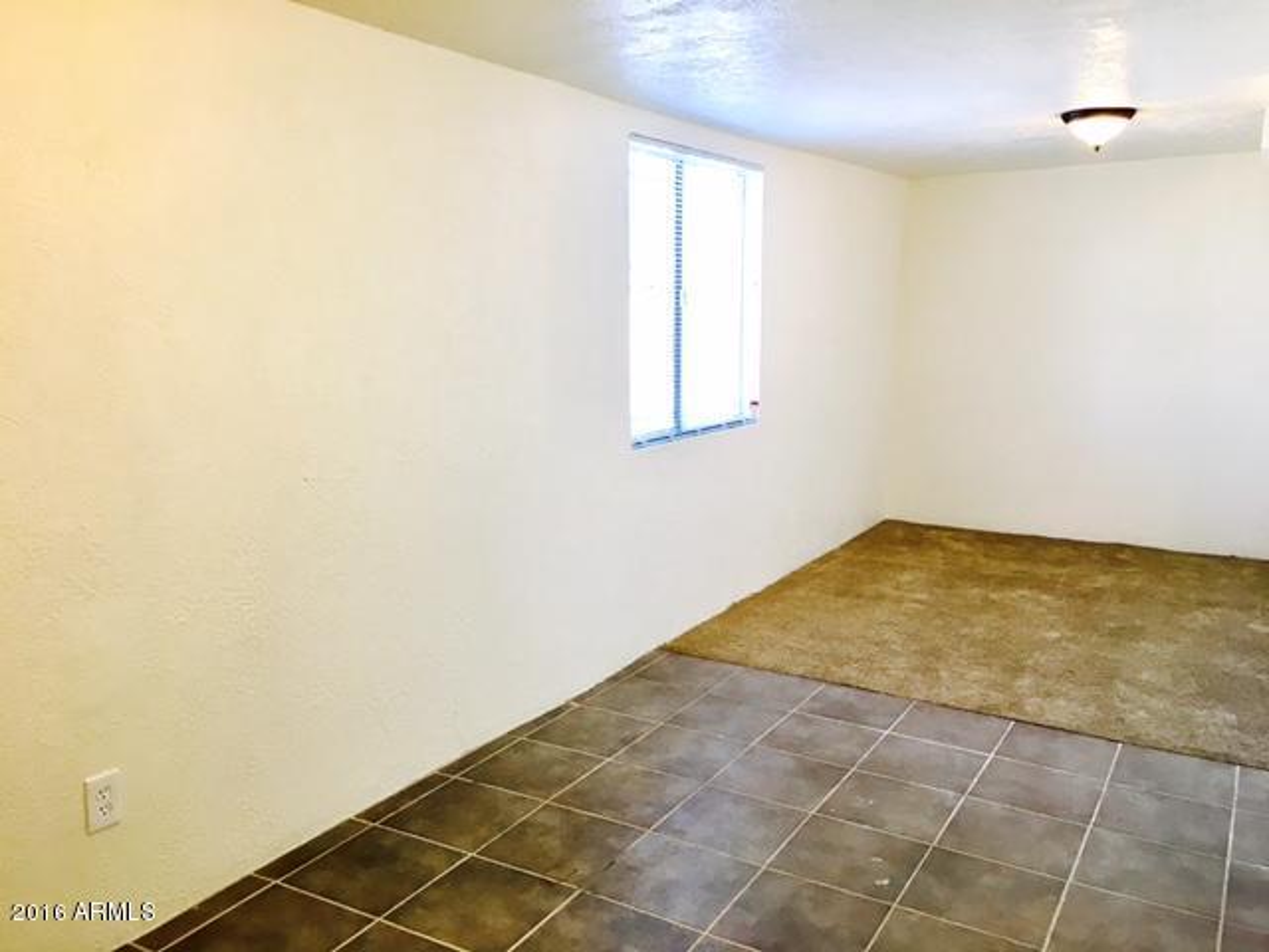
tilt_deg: -10.2
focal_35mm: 29
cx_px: 634
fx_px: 1063
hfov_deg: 61.7
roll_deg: -0.1
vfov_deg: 48.2
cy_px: 476
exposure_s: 1/30
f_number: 2.2
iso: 32
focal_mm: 4.15
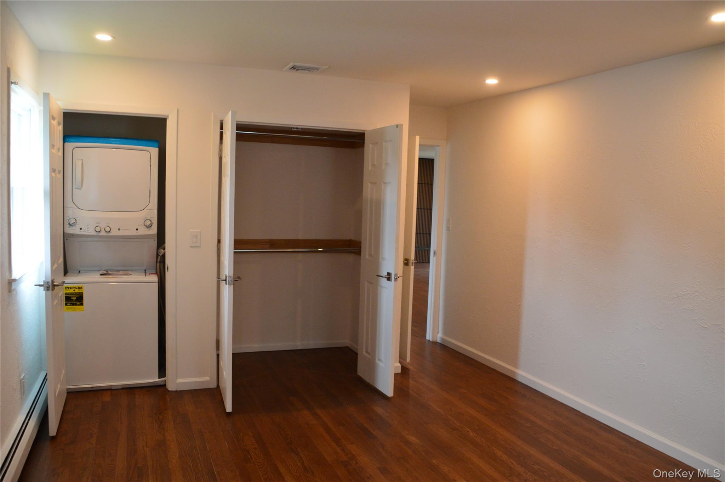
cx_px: 362
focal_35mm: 27
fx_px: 543
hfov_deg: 67.4
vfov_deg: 47.8
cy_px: 241
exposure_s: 1/60
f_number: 5
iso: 800
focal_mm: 18
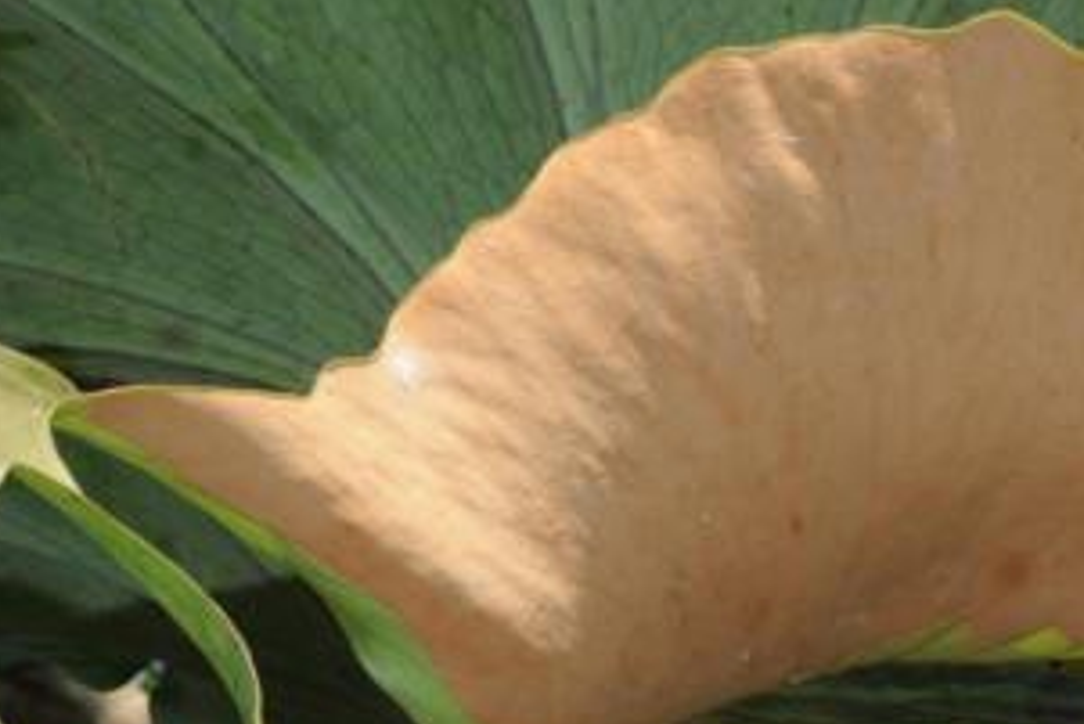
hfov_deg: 9.8
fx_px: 6296
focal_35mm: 209
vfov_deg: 6.6
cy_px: 337
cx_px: 1052
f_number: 14
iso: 200
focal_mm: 70
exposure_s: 1/60
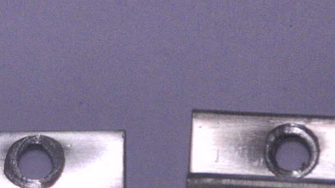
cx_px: -216
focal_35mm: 1132
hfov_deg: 1.9
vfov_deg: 1.1
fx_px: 10054
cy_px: 274
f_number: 5.6
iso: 1250
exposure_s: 1/160
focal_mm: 170
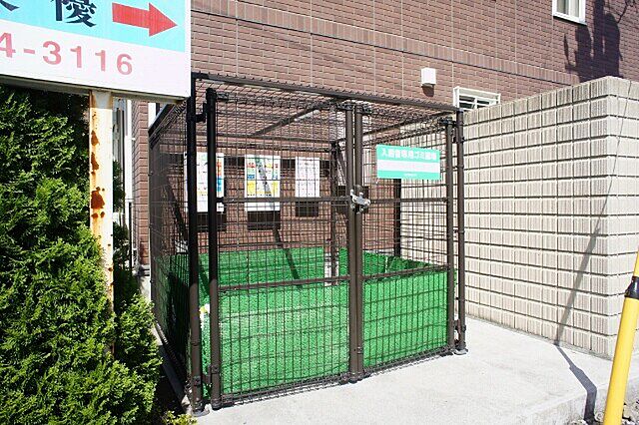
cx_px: 320
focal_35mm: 24
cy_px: 212
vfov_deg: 53.1
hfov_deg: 73.8
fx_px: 426
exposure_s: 1/125
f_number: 11
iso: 200
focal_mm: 16
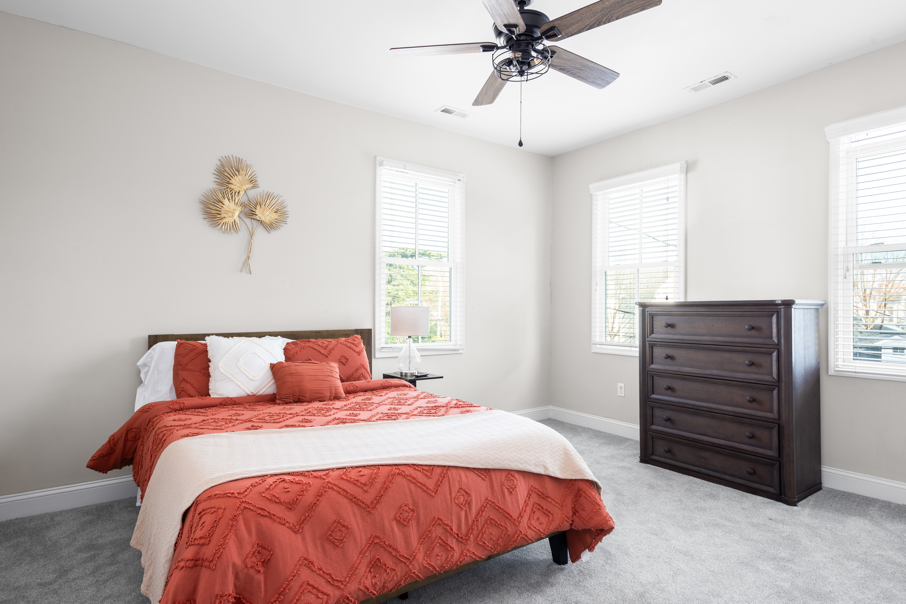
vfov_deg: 64.6
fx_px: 478
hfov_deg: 86.9
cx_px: 453
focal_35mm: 19
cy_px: 302
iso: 200
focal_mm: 19
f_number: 9
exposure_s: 1/3
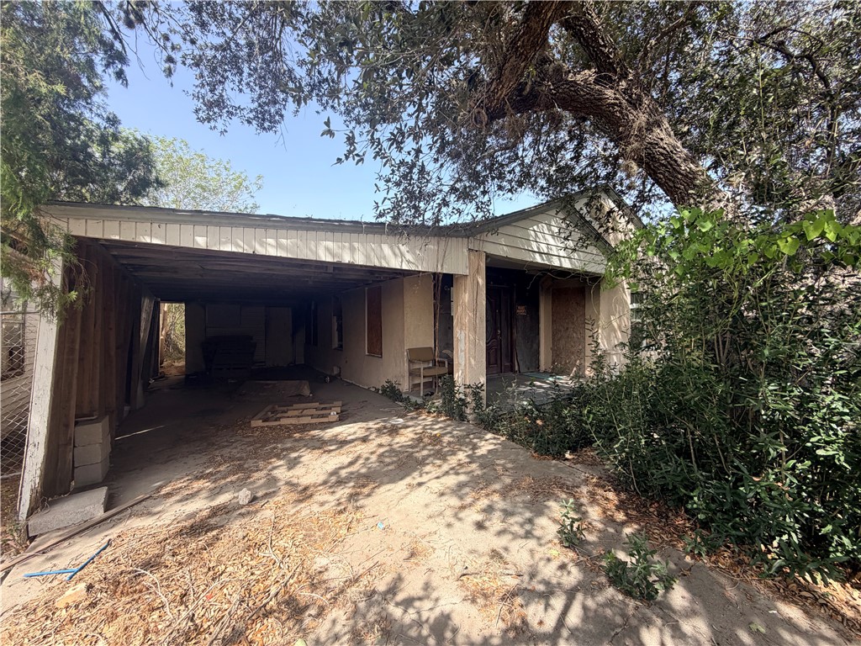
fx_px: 348
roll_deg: +1.0
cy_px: 323
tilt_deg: +0.2
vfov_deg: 85.7
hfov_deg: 102.1
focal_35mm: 14
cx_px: 430
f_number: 2.2
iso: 50
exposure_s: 1/502
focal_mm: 2.22
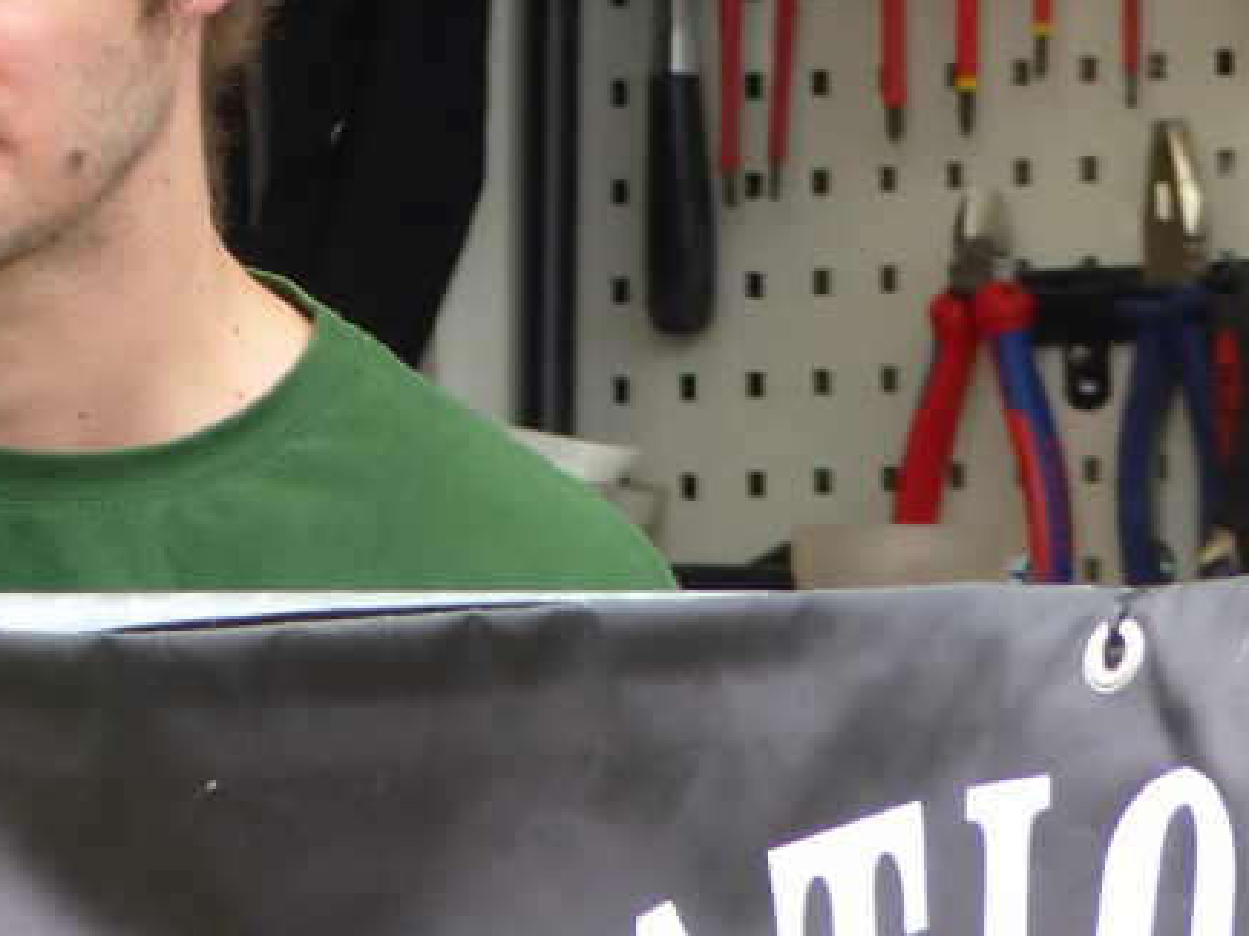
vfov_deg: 1.1
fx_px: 49801
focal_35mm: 1381
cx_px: 227
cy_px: 36
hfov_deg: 1.4
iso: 100
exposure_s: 1/250
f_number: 4
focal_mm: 108
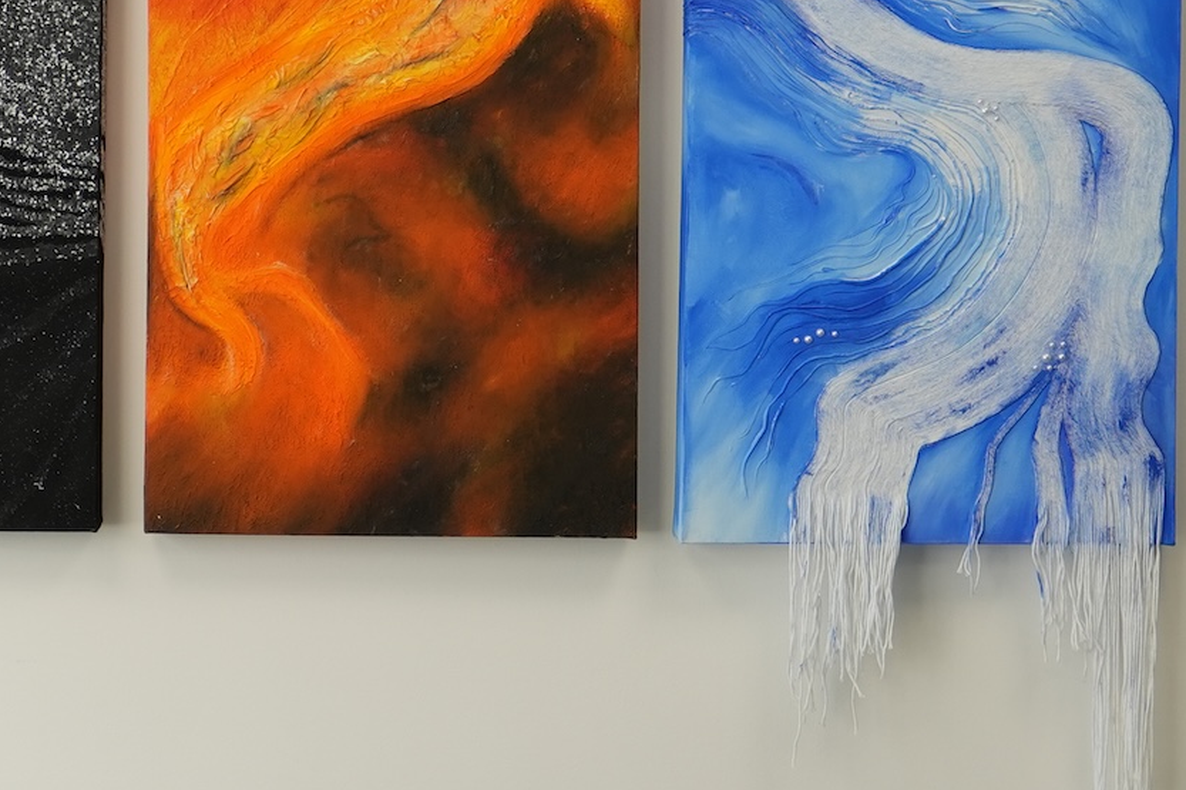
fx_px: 3557
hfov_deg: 18.9
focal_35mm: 108
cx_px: 414
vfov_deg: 12.6
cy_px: 90
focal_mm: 30
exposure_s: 1/250
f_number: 3.5
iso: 400
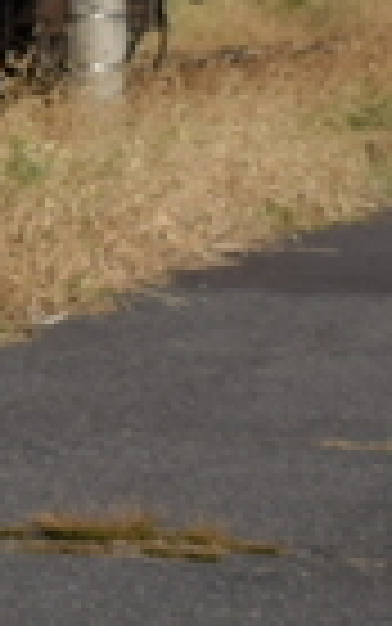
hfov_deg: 2.5
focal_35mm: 500
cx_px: -1618
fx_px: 8538
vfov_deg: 4.2
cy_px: -320
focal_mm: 38
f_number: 5.6
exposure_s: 1/2000
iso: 200
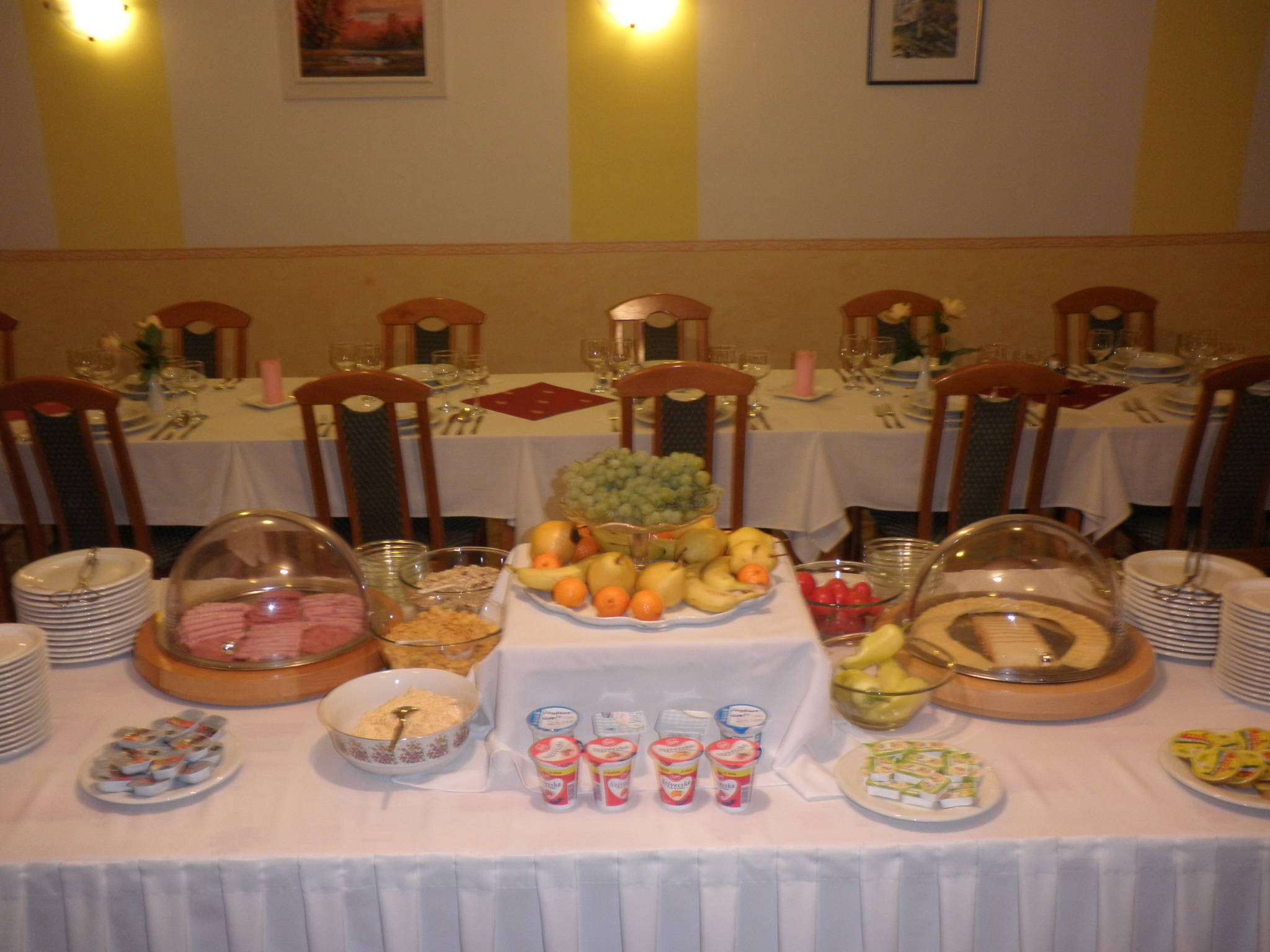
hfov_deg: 51.4
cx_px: 635
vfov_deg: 39.7
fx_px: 1321
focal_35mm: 36
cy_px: 476
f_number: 3.5
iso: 160
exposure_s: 1/30
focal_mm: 6.3
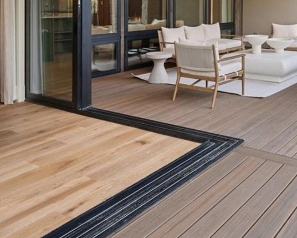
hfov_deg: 42.0
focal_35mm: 42
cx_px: 234
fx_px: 369
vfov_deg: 32.9
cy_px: 4
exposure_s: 1/8
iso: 100
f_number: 11
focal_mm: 15
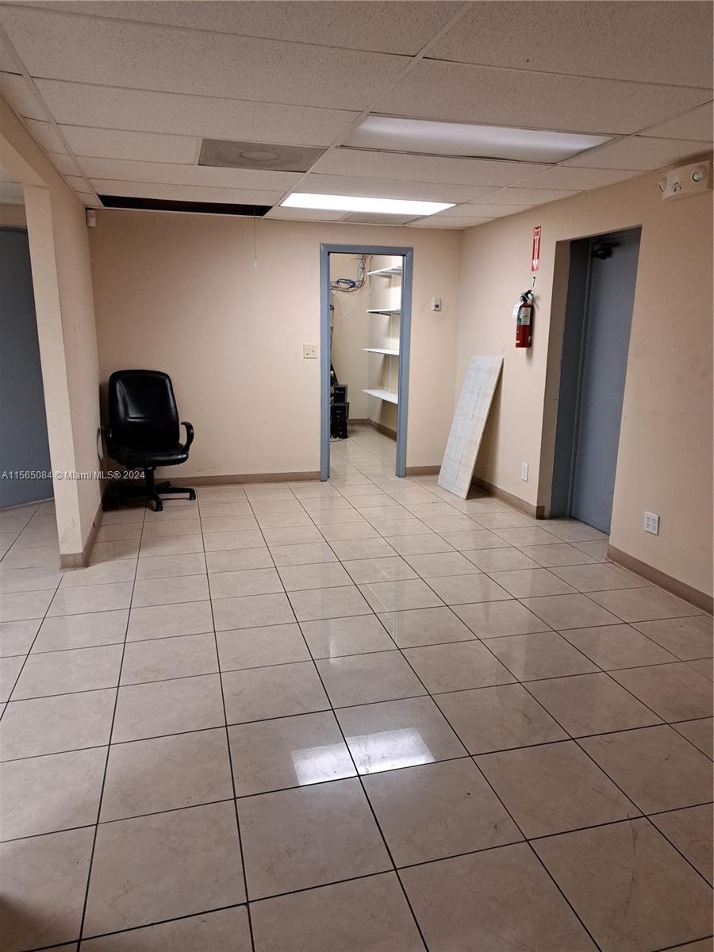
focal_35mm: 24
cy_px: 476
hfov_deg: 56.8
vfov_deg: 71.6
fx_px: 660
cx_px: 357
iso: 400
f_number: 1.8
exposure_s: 1/60
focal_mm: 5.23
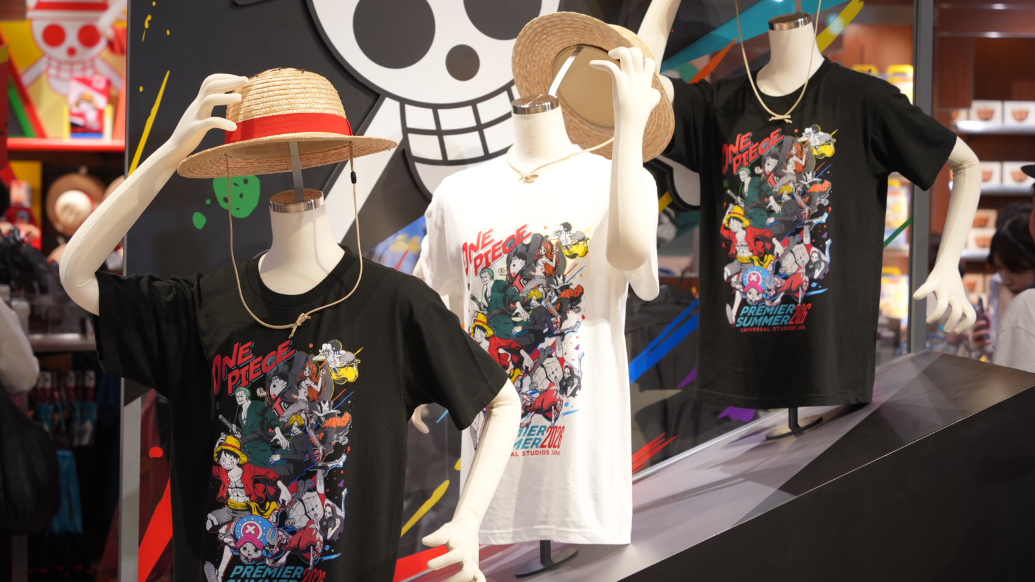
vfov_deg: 18.5
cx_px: 517
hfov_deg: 32.4
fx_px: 1784
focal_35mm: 65
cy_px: 256
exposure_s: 1/80
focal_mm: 61
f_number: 4
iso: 800
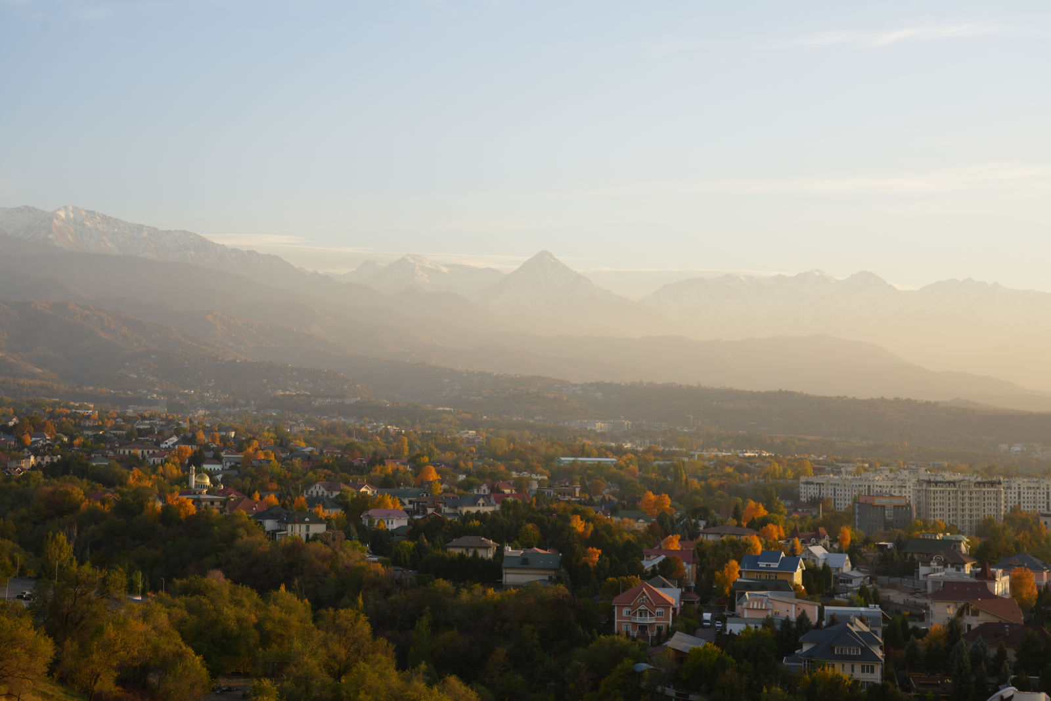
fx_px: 1431
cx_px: 526
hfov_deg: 40.3
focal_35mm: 49
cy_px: 350
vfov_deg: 27.5
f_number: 7.1
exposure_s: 1/100
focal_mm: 49
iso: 100
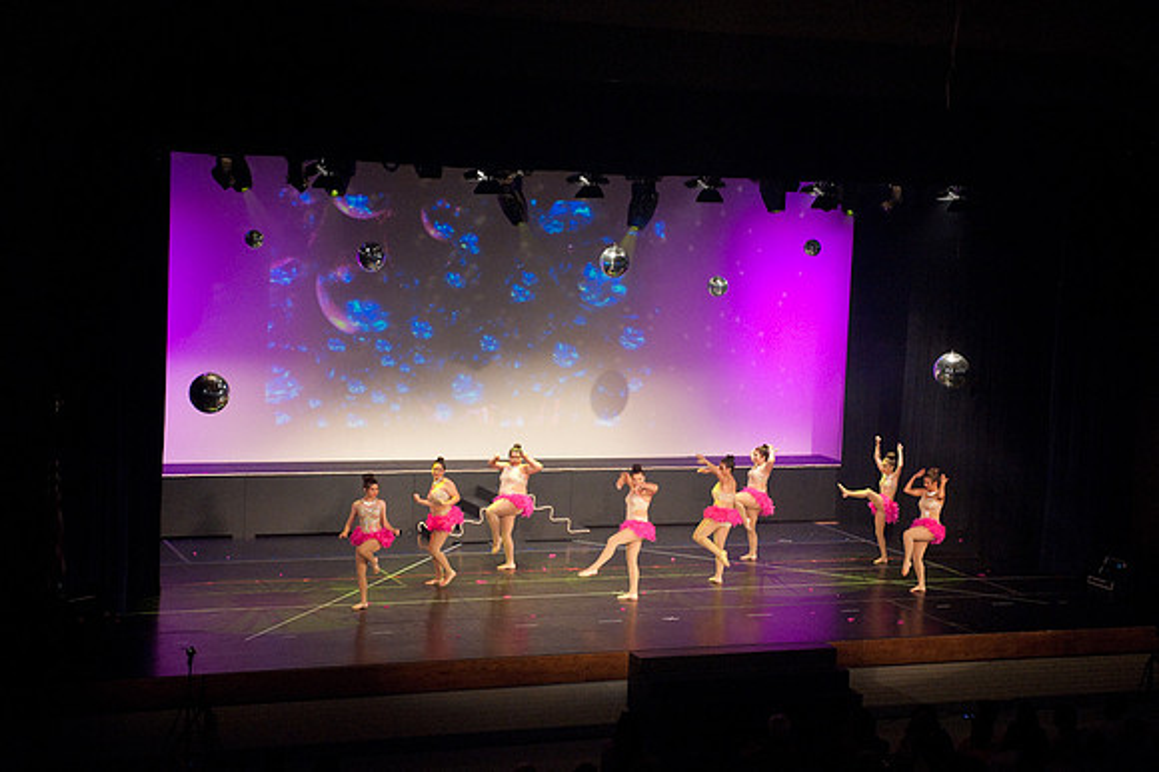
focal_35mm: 65
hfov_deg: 31.0
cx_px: 580
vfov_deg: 20.9
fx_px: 2091
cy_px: 386
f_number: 4
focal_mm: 65
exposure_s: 1/200
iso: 3200
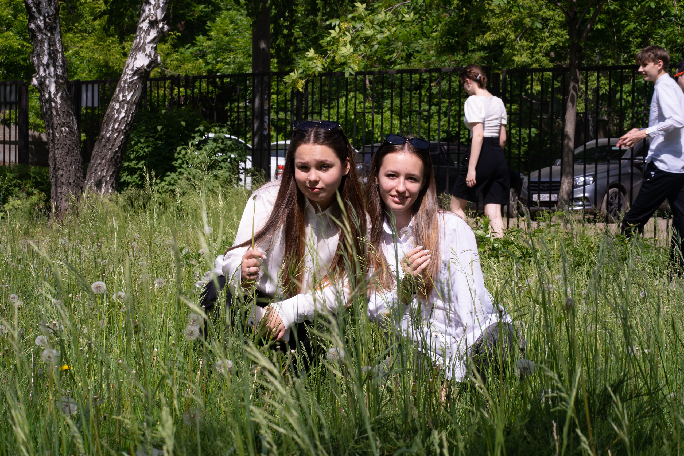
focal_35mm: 85
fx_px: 1615
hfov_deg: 23.9
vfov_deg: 16.1
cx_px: 342
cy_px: 228
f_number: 16
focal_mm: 85
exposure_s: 1/125
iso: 160
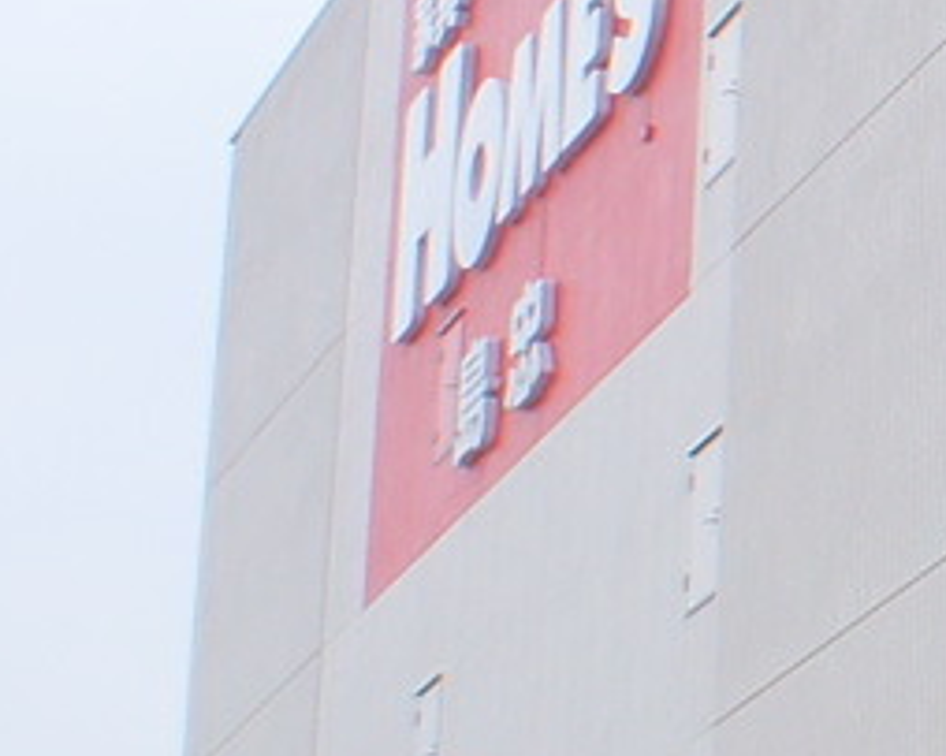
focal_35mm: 217
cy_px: -26
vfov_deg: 7.1
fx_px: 6073
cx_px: 2484
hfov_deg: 8.0
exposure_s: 1/640
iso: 200
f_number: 8
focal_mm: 16
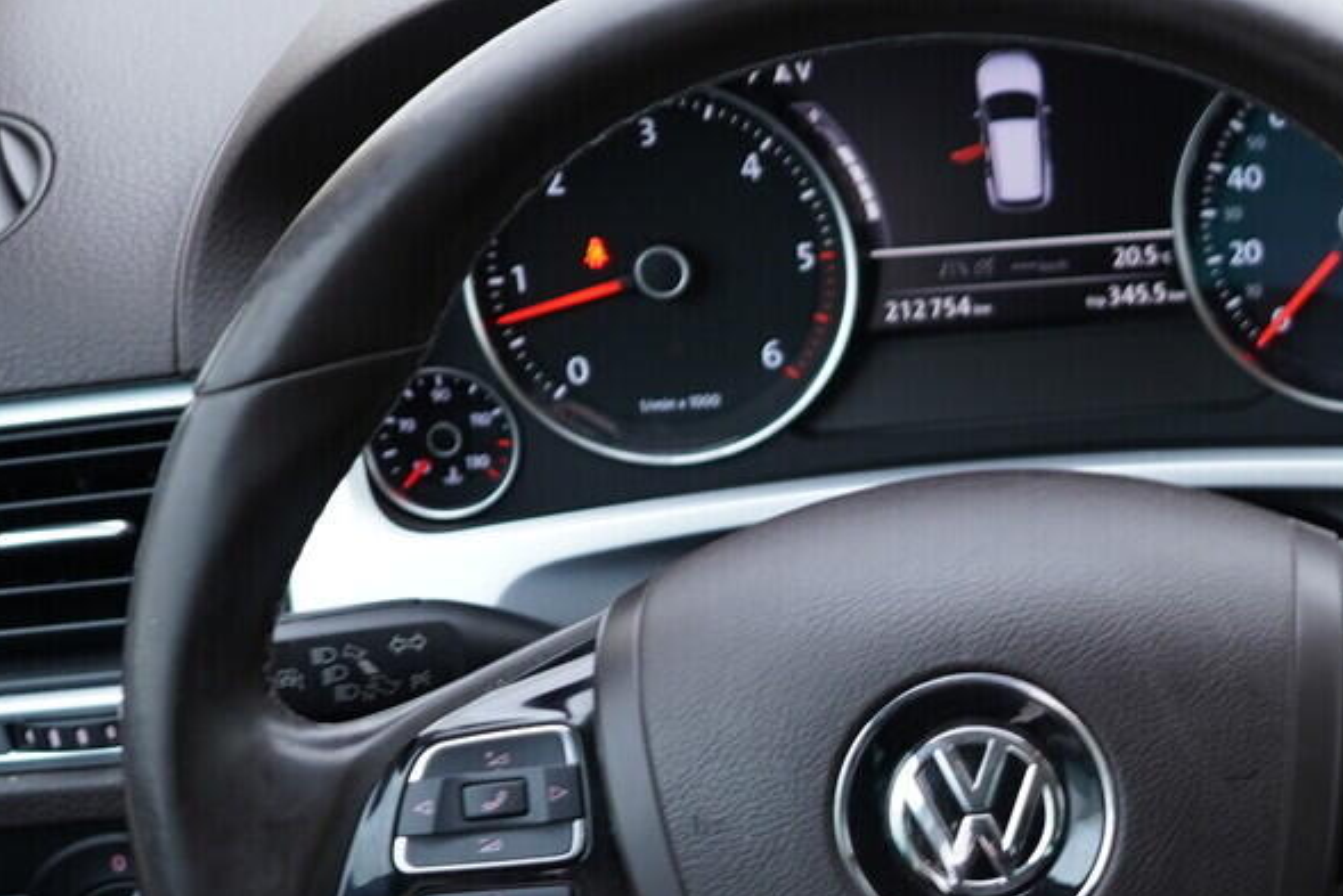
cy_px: 798
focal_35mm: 88
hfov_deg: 21.8
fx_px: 3283
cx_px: 1521
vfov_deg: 15.4
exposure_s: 1/40
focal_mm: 24
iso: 250
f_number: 2.8
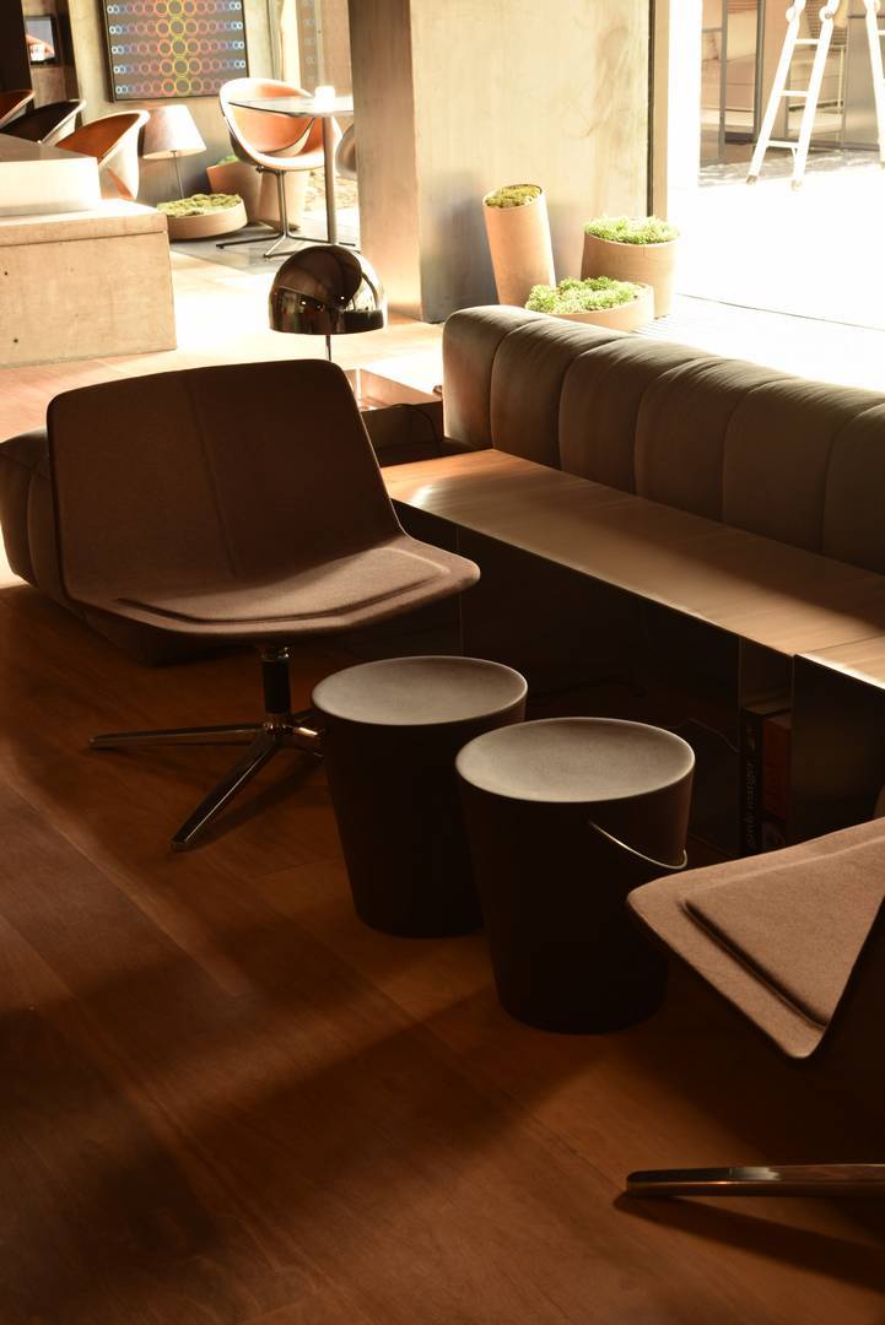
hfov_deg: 23.4
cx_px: 442
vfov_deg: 34.5
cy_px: 662
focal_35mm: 58
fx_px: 2137
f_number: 11
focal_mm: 58
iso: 100
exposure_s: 1
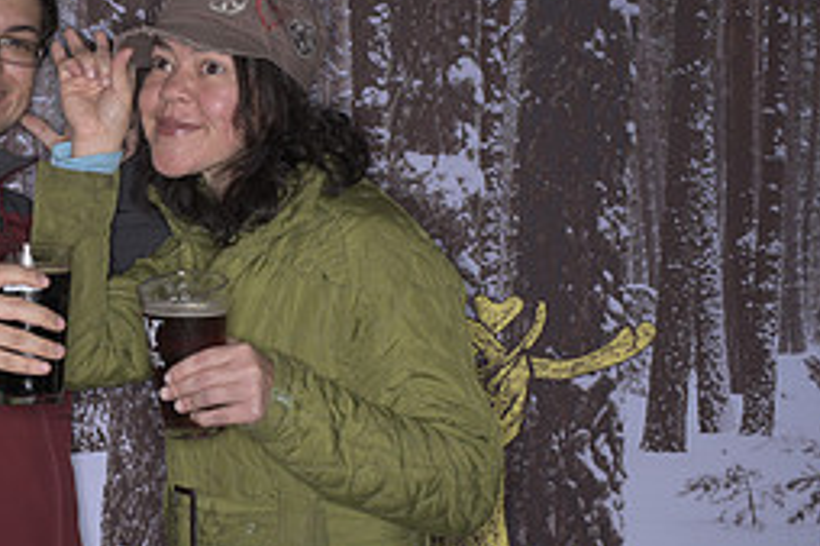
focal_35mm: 80
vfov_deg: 17.0
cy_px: 237
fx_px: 1821
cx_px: 0
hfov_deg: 24.2
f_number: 11
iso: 64
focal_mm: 35
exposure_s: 1/250
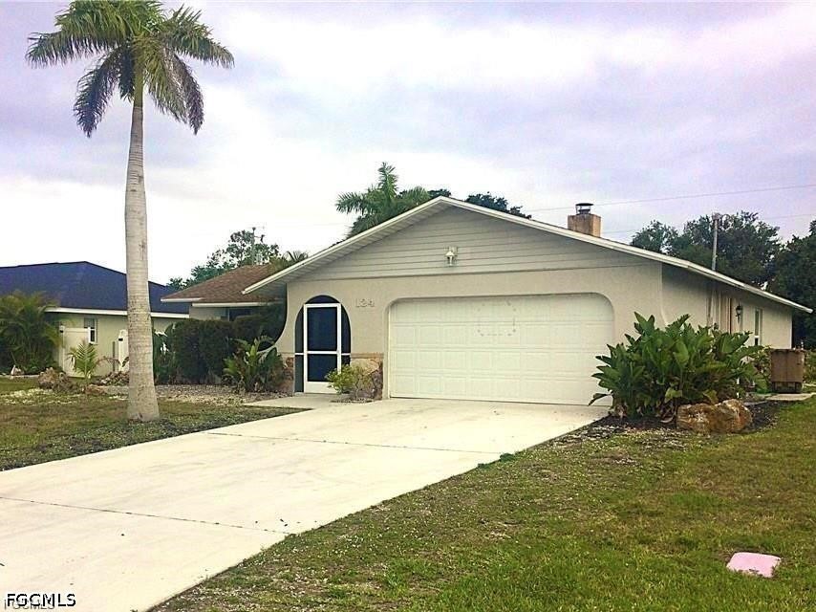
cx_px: 408
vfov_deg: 45.4
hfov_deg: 58.4
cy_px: 306
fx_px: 731
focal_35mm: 31
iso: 25
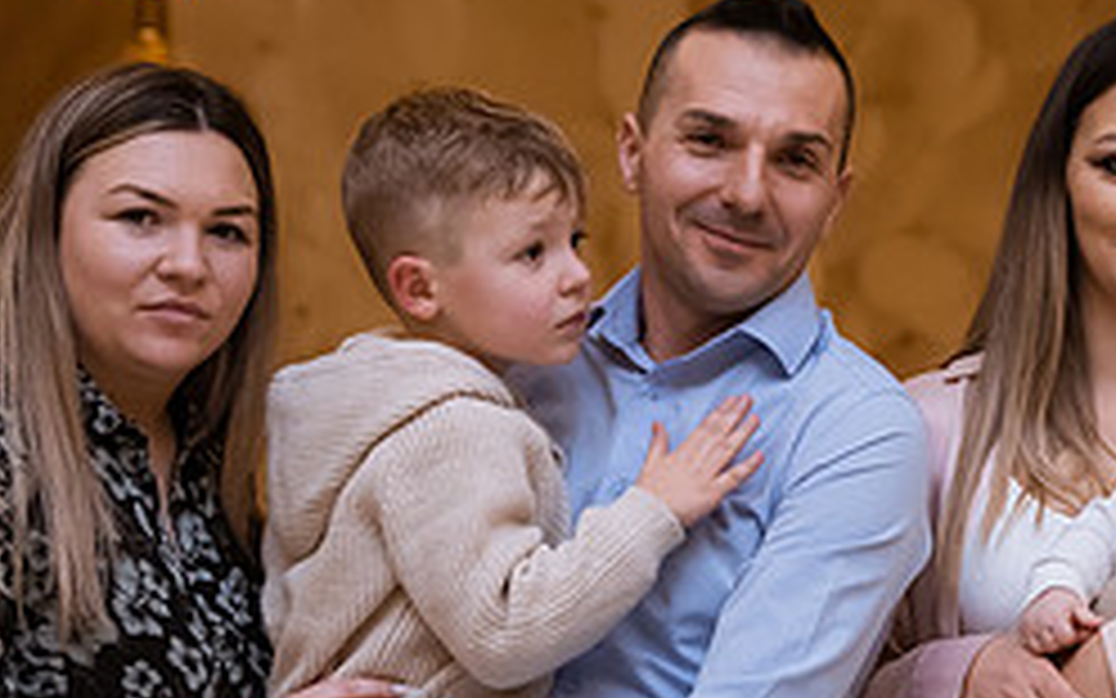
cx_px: 860
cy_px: 629
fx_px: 3285
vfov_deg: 12.0
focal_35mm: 108
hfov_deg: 19.1
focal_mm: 40
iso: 1600
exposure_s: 1/160
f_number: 2.8
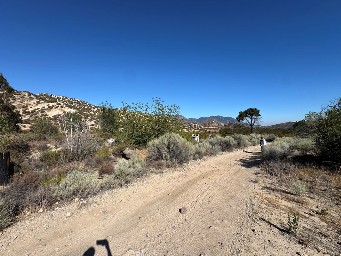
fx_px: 148
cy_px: 123
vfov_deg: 81.7
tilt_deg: +0.4
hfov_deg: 98.1
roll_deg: +1.7
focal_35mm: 15
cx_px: 160
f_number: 2.2
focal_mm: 2.22
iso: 50
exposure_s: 1/2494
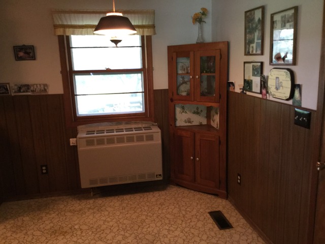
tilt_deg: -11.2
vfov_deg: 45.4
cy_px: 122
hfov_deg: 58.4
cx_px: 162
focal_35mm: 31
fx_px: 291
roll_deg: +2.0
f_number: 2.4
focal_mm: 3.3
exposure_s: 1/17
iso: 200
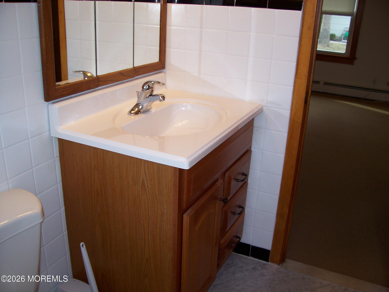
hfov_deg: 54.0
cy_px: 146
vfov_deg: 41.8
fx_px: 382
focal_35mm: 34
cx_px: 194
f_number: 2.7
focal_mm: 5.6
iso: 80
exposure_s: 1/64
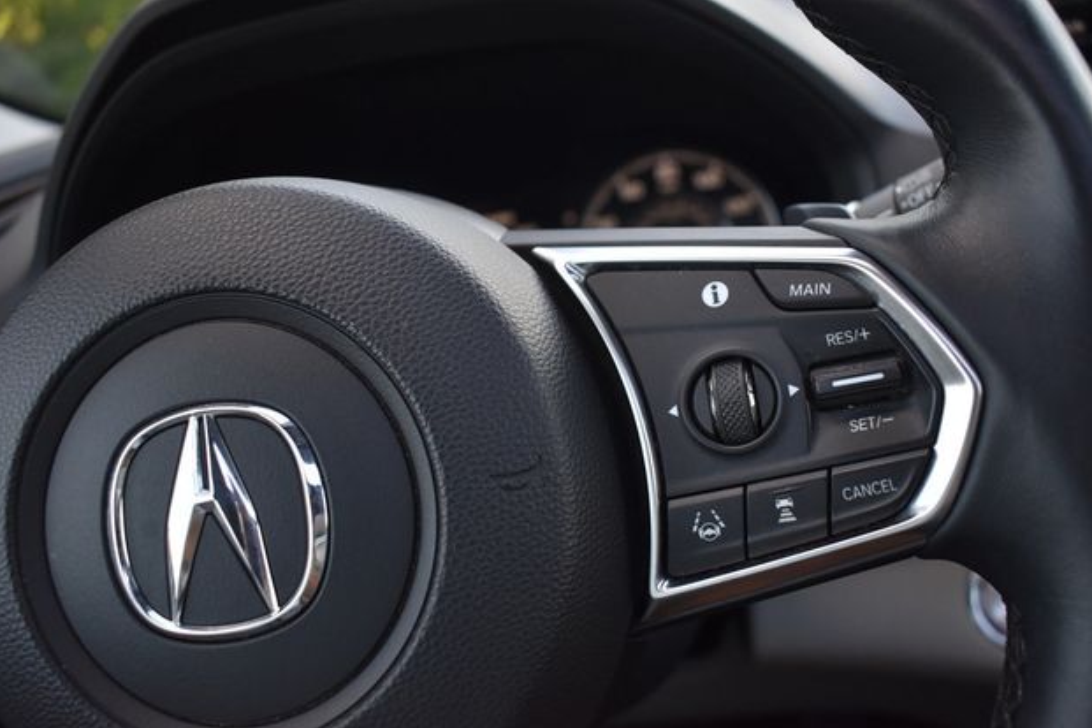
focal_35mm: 34
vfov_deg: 38.9
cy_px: 372
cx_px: 557
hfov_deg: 55.8
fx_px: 1031
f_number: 3.8
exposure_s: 1/250
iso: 640
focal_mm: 22
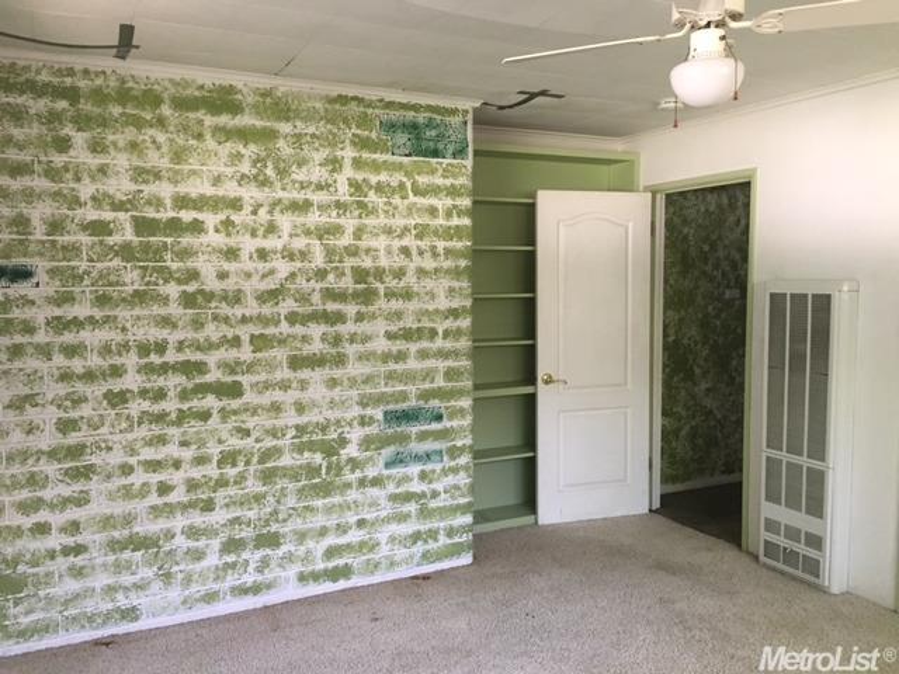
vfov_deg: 48.2
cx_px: 450
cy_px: 337
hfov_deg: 61.7
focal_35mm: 29
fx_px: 753
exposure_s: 1/30
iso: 125
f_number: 2.2
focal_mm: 4.15
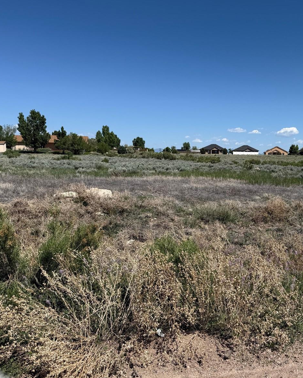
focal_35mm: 32
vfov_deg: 55.7
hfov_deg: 44.6
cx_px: 220
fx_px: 359
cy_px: 188
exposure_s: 1/7353
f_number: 1.78
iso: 80
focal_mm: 6.76
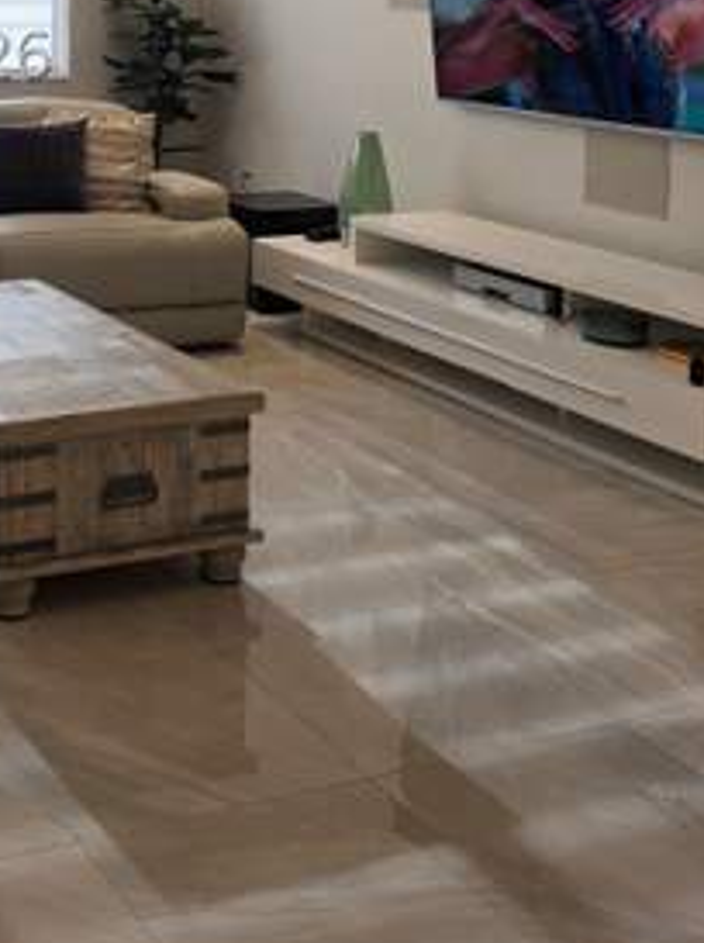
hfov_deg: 25.4
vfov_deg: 33.3
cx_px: -31
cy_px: 55
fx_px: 1468
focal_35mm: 54
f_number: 1.4
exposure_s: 1/129
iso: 10
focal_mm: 6.5
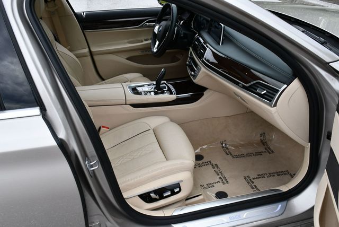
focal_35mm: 36
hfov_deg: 53.1
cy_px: 114
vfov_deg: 36.9
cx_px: 170
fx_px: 339
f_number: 5.6
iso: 360
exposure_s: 1/250
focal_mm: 18
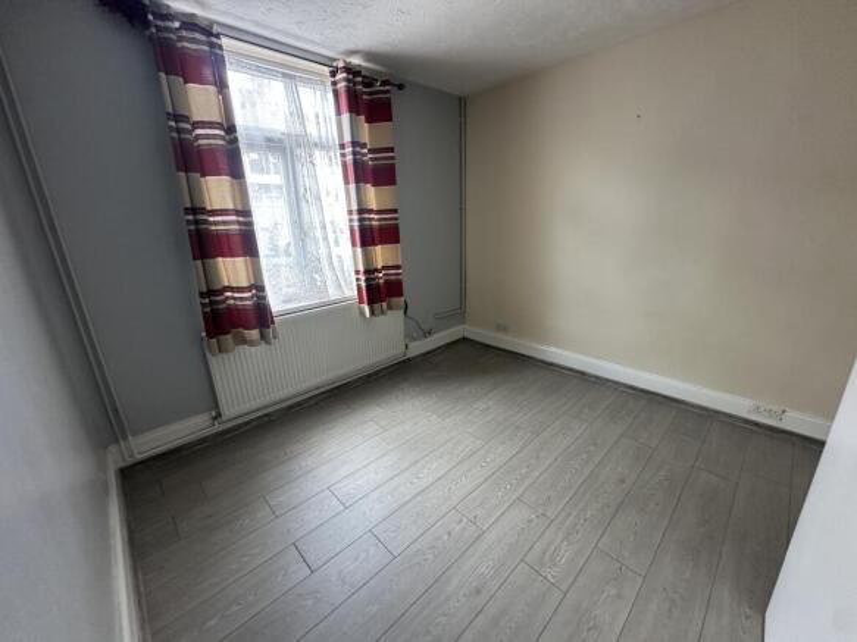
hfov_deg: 102.1
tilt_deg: -16.8
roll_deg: +2.0
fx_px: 347
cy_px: 321
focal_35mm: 14
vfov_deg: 85.7
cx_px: 428
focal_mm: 2.22
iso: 250
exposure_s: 1/99
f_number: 2.2
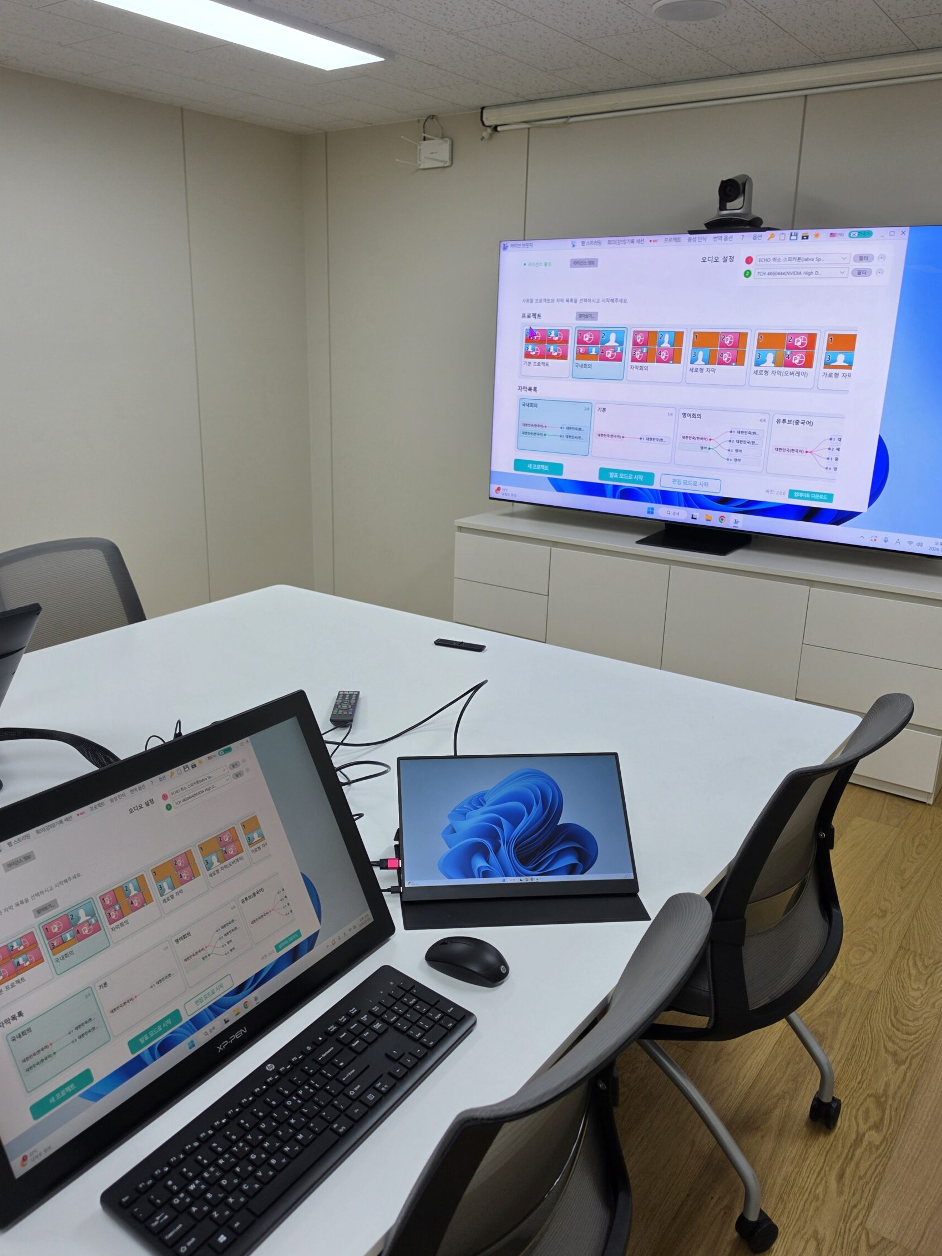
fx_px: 944
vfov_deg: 67.3
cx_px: 433
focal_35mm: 26
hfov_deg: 53.0
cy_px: 610
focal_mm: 6.5
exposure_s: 1/60
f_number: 1.4
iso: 12
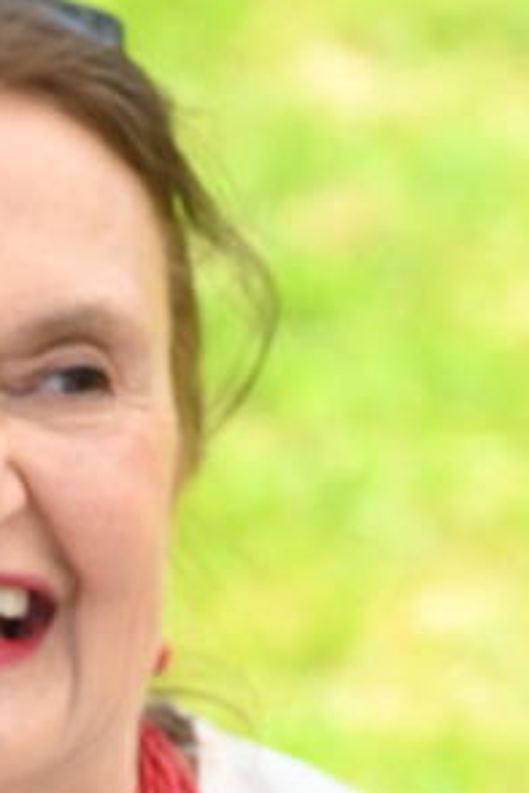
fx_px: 8155
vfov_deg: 5.5
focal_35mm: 370
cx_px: 13
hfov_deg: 3.7
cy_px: 1145
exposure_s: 1/500
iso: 250
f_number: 4
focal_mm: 70
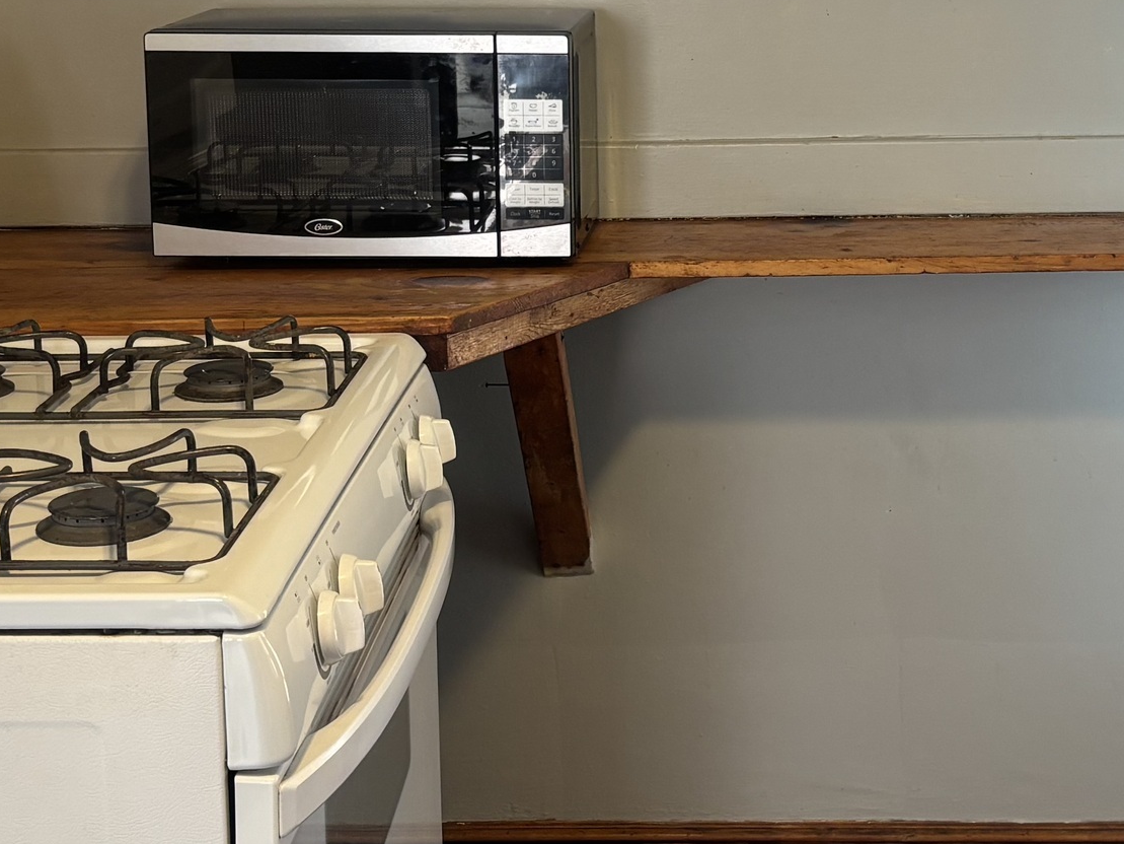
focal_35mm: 72
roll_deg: +1.0
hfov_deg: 26.8
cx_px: 767
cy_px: 173
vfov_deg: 20.2
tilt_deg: -9.0
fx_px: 2338
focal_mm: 5.96
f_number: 1.6
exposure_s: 1/60
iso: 100
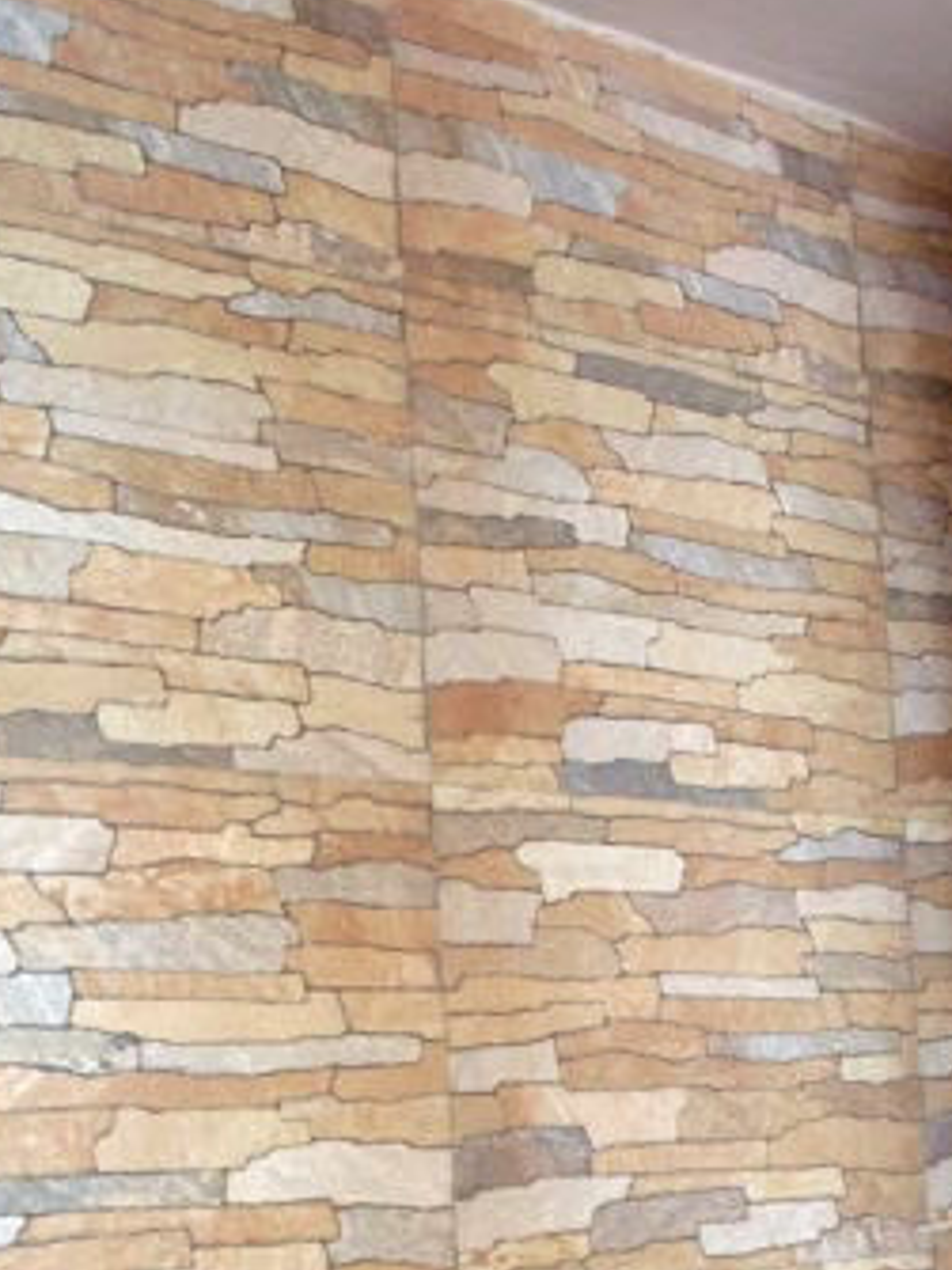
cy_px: 925
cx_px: 618
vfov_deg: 28.2
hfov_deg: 21.5
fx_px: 2495
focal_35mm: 68
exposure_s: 1/45
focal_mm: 6.3
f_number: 2.8
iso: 200
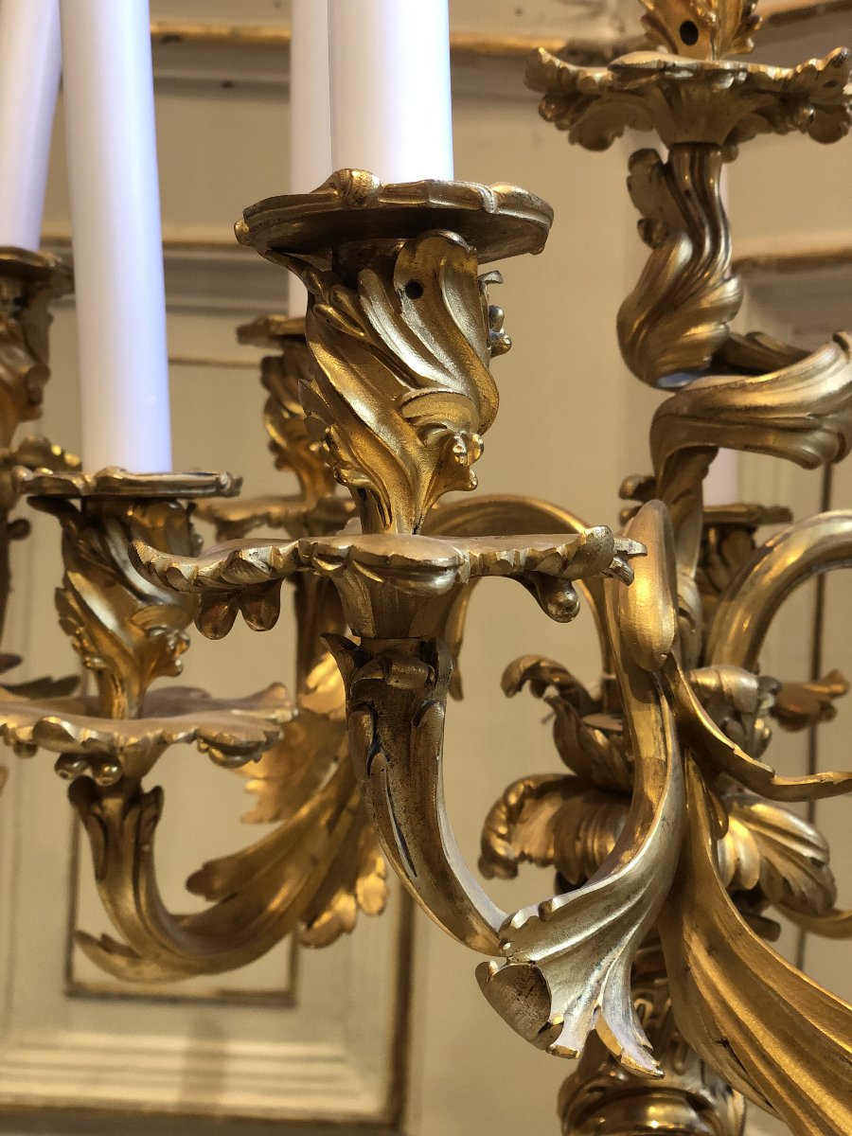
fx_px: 1706
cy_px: 568
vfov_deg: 36.8
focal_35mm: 52
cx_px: 426
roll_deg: -3.0
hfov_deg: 28.0
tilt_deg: -2.3
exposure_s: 1/33
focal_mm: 6
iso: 125
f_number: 2.4
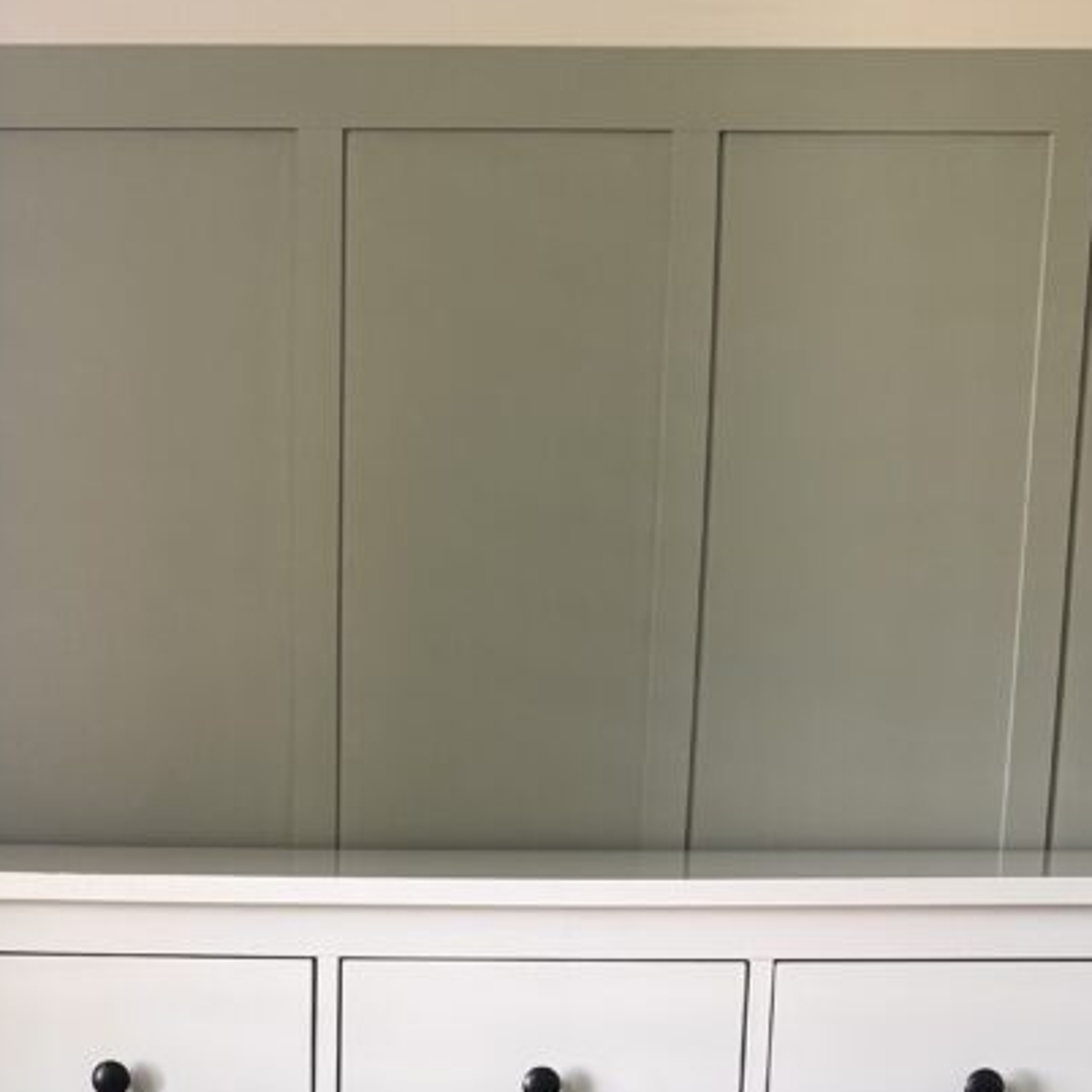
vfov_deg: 29.1
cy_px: 1154
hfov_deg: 31.3
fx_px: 1927
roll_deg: +0.0
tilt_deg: -11.3
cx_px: 321
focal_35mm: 54
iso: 250
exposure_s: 1/60
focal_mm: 6.76
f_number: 1.78
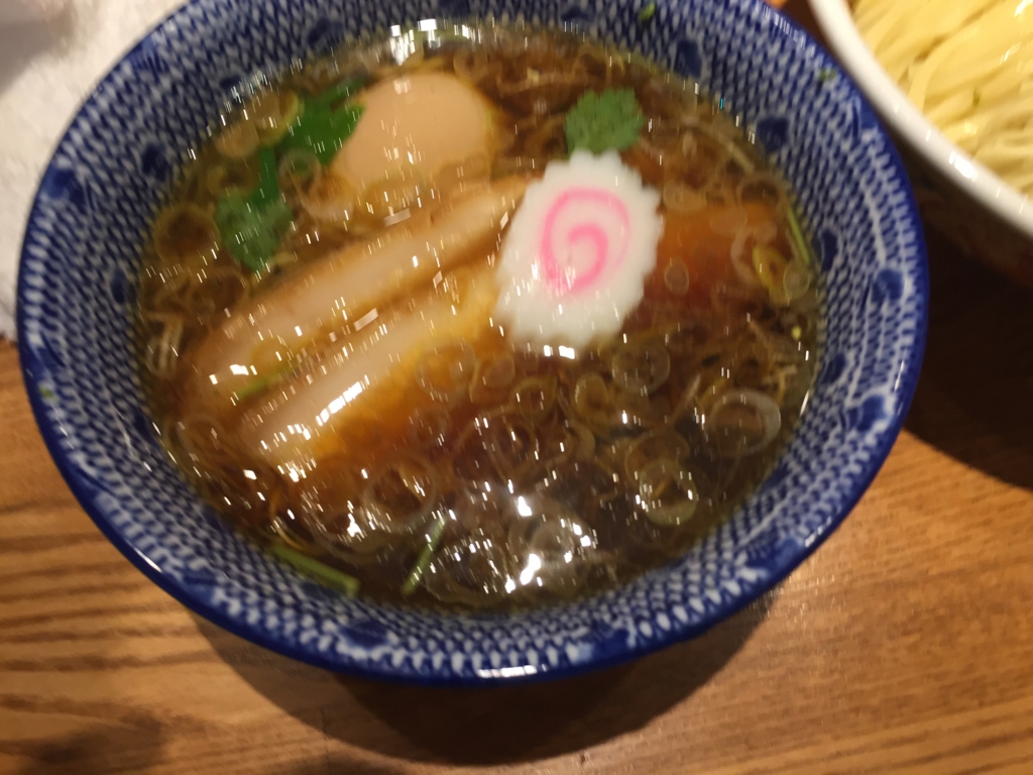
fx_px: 865
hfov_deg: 61.7
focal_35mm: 29
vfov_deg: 48.2
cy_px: 388
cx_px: 516
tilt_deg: -64.2
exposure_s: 1/40
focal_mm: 4.15
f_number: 2.2
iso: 32
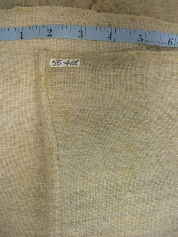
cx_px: 89
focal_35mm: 38
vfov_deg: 49.0
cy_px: 118
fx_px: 261
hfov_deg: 37.7
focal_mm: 7.8
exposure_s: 1/9.9
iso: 50
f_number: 2.8
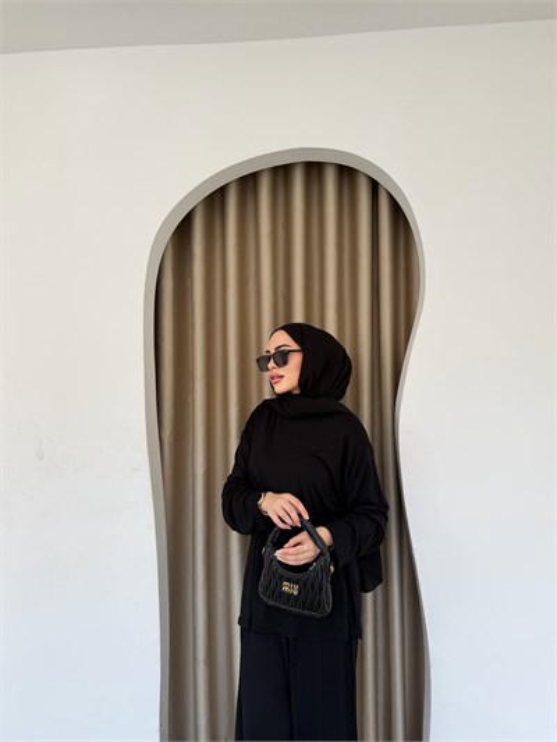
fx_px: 515
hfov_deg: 56.8
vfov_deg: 71.6
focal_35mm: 24
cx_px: 278
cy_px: 371
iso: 64
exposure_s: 1/177
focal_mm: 6.76
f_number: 1.78
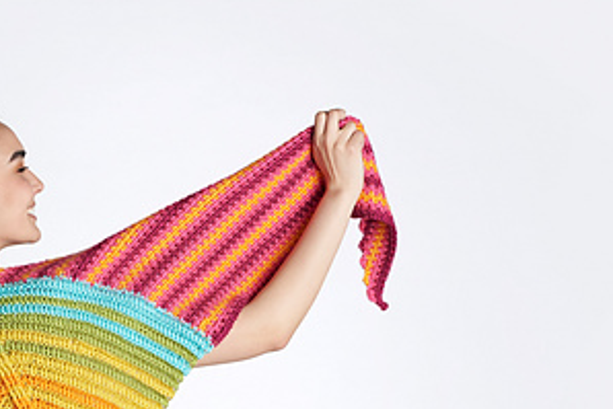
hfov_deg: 9.5
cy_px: 408
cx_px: 58
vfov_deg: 6.4
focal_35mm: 215
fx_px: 3663
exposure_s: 1/125
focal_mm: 100
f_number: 13
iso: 100
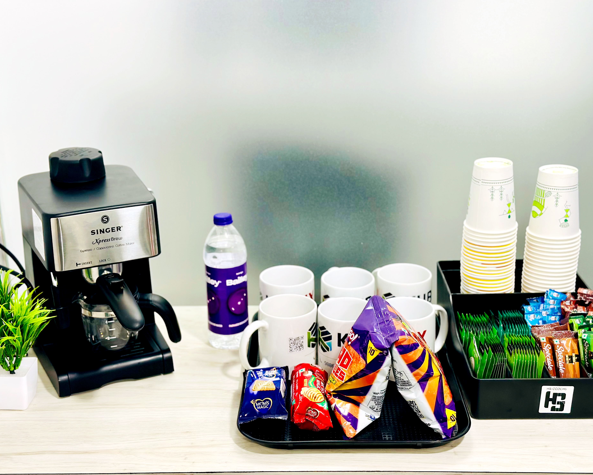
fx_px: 895
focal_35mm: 51
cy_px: 239
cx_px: 304
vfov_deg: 29.7
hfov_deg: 36.7
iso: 100
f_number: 1.78
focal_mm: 6.86
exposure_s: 1/50
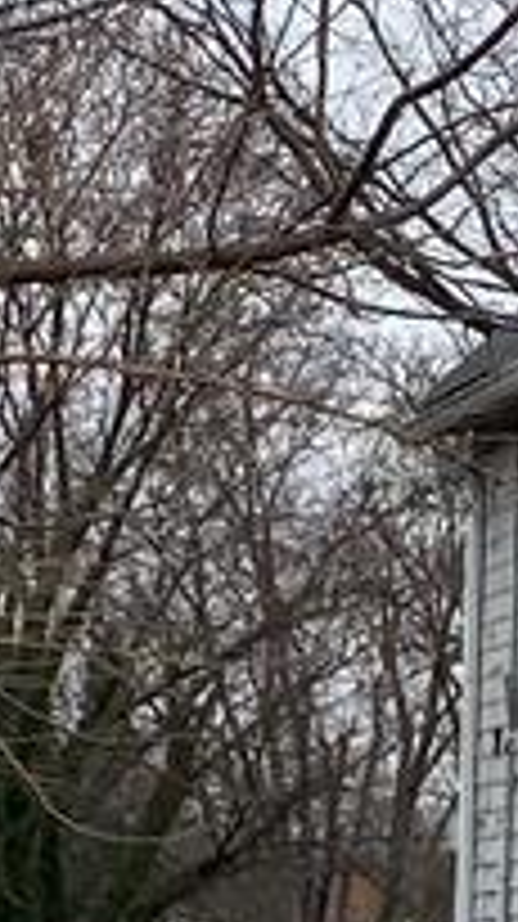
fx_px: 5187
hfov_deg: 5.5
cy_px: 837
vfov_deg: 10.1
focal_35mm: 212
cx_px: 1194
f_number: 1.8
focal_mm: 4.25
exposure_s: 1/1377
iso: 32
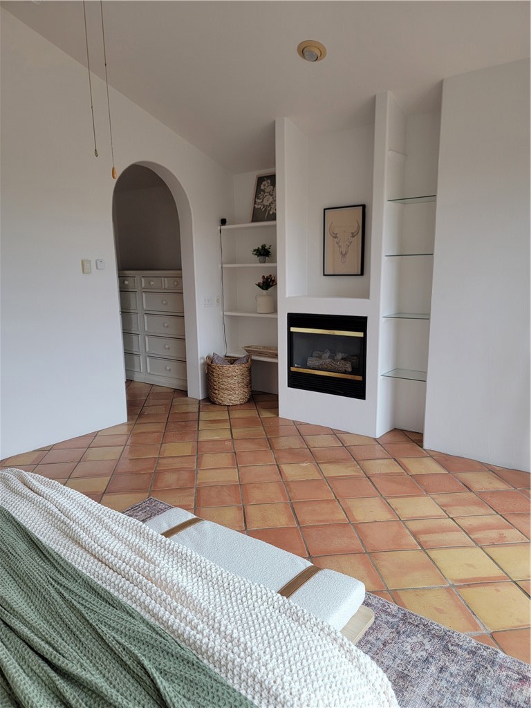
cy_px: 354
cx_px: 266
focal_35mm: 24
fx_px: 491
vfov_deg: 71.6
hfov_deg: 56.8
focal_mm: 6.7
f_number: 1.8
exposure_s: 1/120
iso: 100
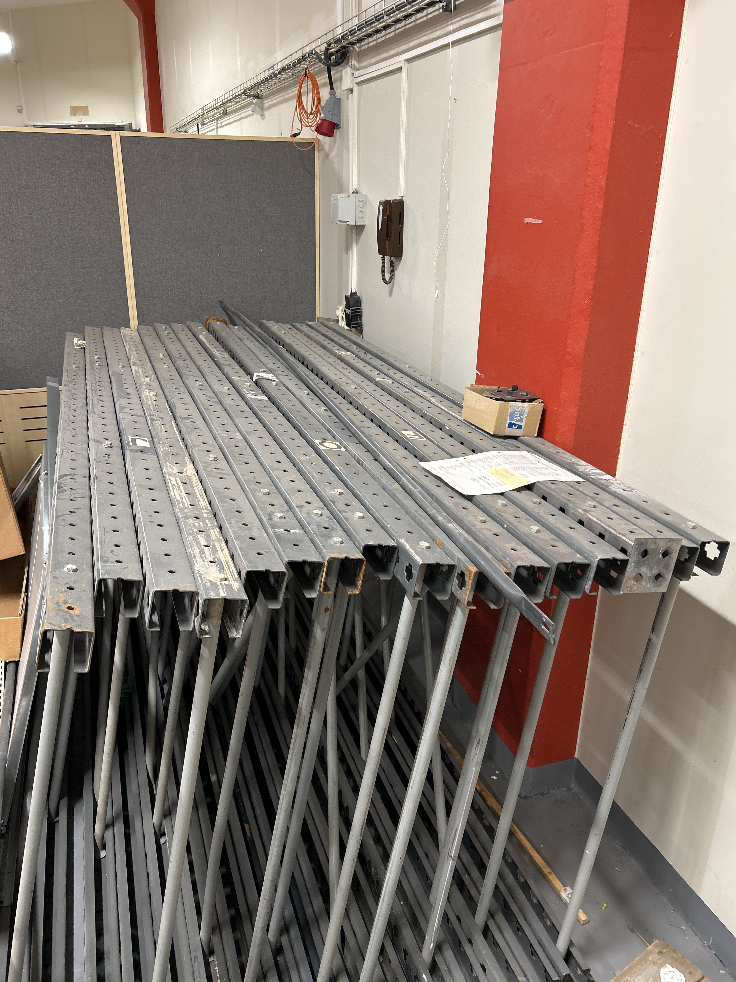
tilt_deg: -20.9
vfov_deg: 65.3
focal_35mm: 27
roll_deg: -0.1
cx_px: 370
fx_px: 765
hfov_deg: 51.4
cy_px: 492
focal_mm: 5.7
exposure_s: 1/50
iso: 125
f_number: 1.5
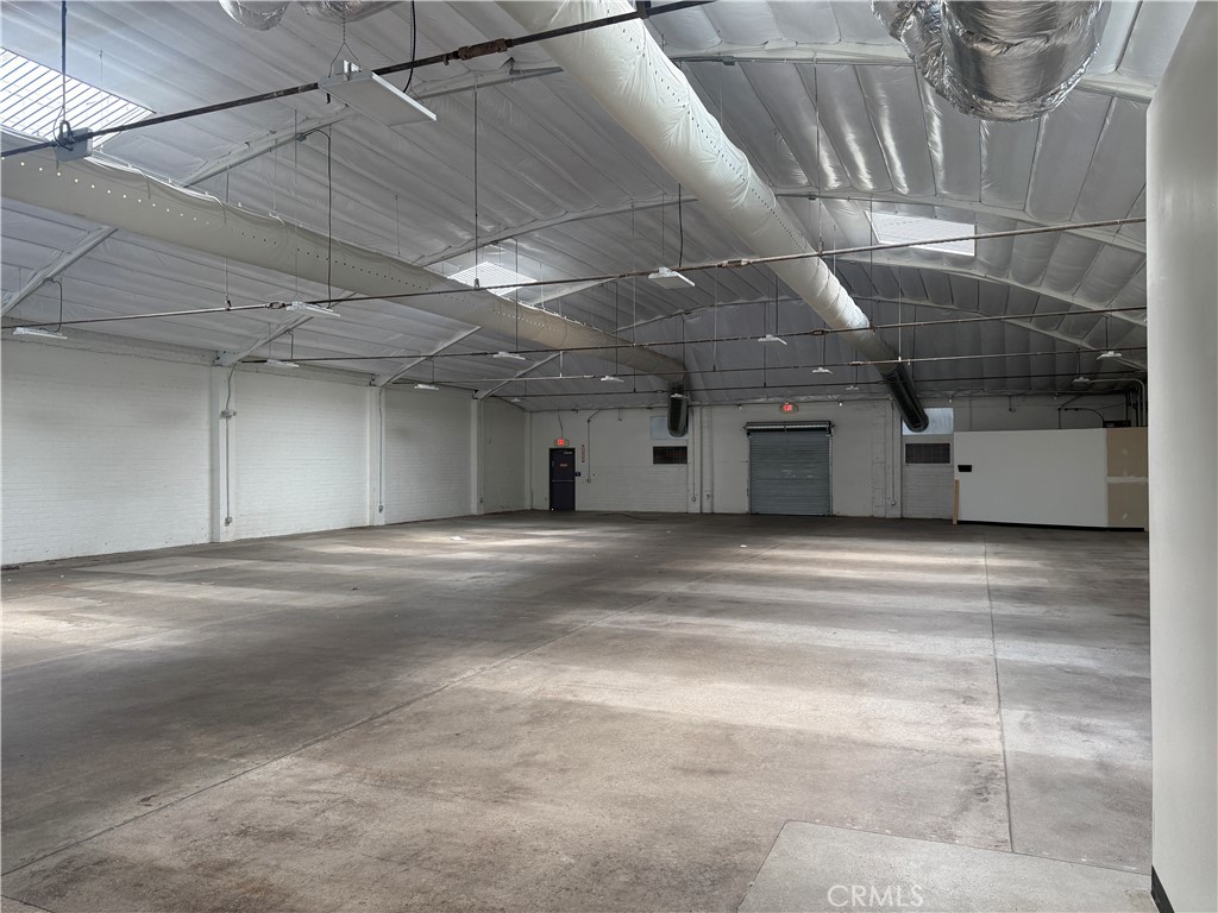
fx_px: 844
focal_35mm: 24
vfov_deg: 56.8
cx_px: 609
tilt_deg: +1.8
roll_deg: -0.2
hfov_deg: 71.6
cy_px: 456
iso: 100
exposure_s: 1/191
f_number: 1.78
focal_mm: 6.76
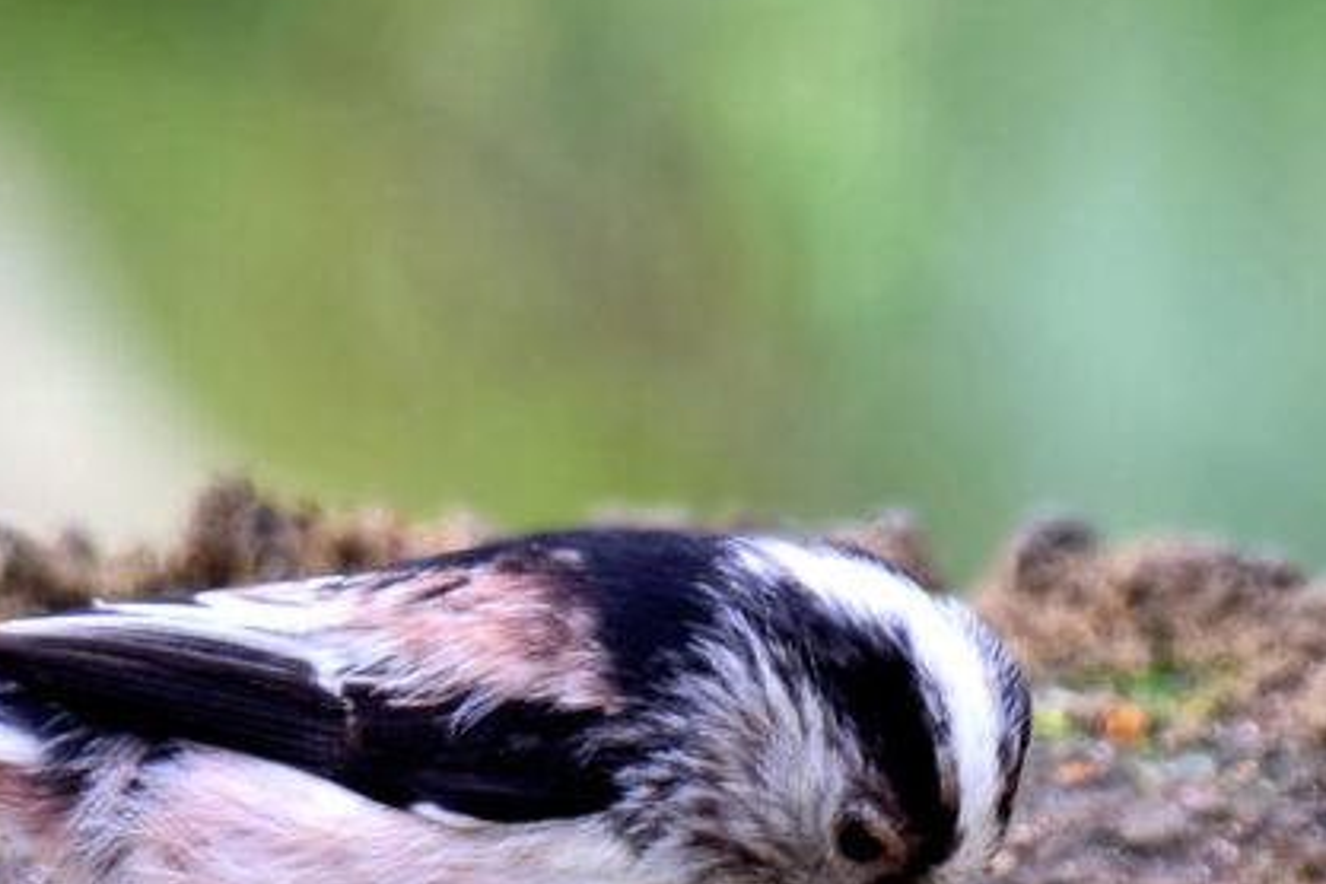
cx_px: 118
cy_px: 781
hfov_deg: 1.2
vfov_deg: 0.8
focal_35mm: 1659
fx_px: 61102
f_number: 5.6
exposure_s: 1/350
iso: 800
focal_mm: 450
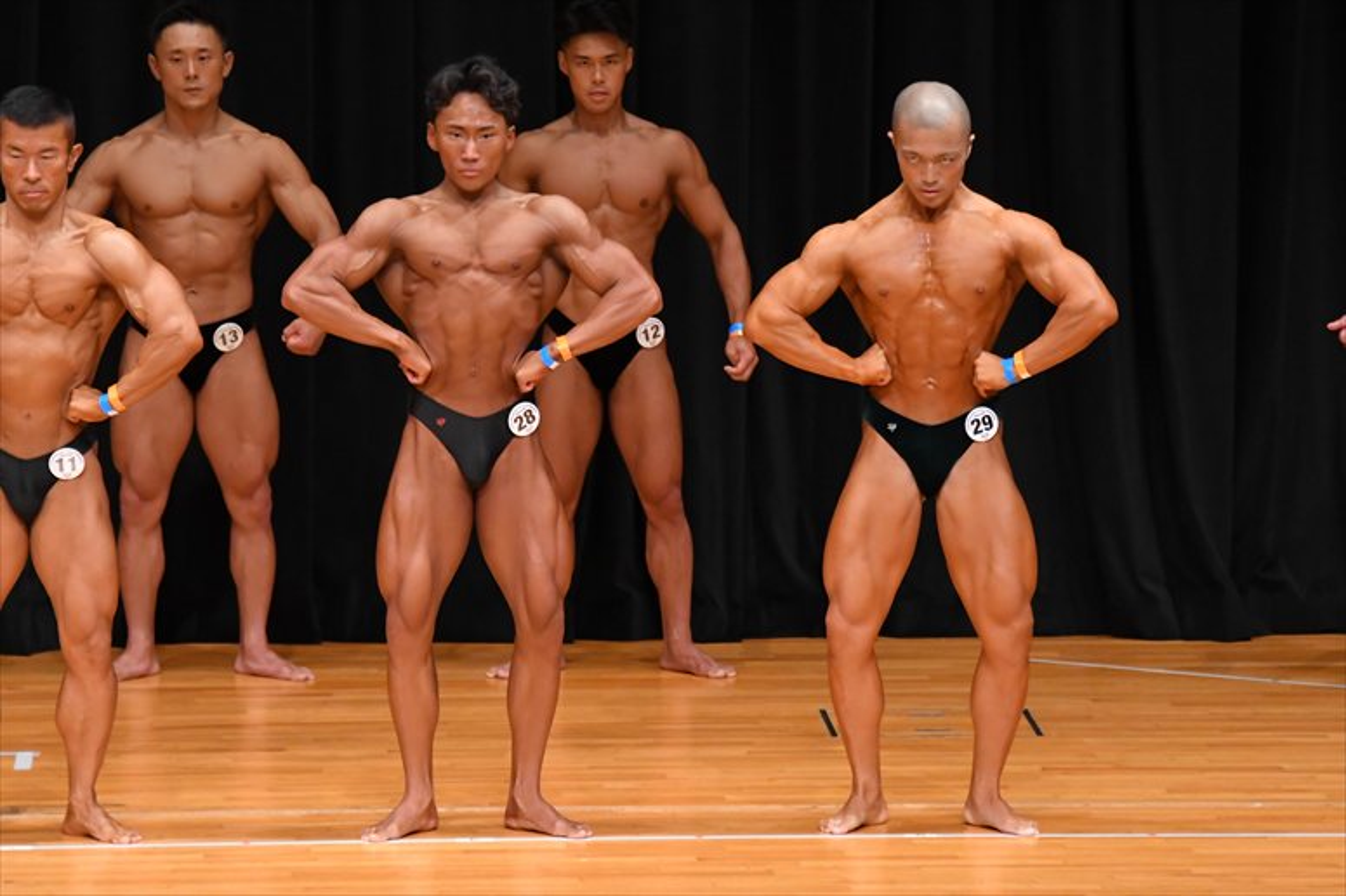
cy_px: 448
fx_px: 10651
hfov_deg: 7.2
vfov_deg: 4.8
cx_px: 673
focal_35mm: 285
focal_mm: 190
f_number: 5.6
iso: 4000
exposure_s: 1/400
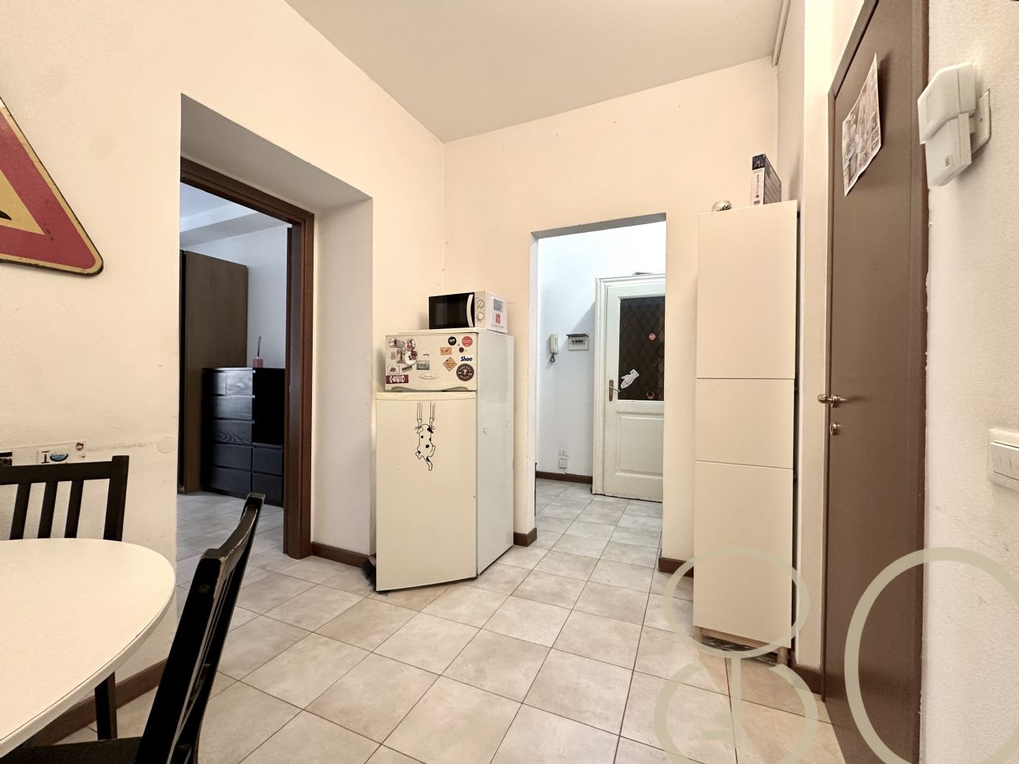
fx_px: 412
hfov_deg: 102.1
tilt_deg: -0.8
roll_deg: +1.1
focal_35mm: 14
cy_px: 382
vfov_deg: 85.7
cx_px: 510
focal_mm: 2.22
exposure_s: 1/50
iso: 200
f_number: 2.2
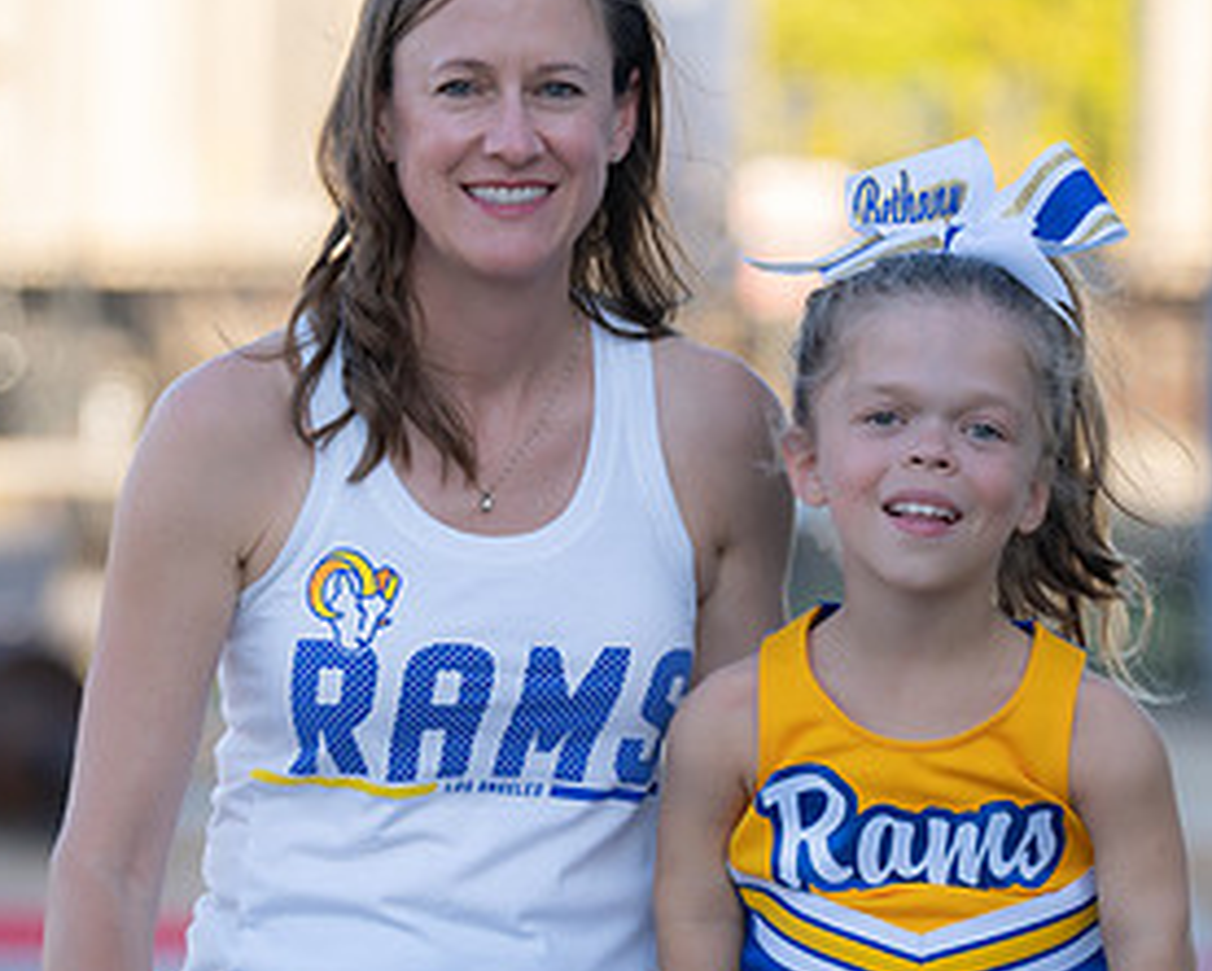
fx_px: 8543
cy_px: 643
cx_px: 716
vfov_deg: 6.5
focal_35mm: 238
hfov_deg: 8.1
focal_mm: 115
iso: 100
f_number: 2.8
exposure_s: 1/320
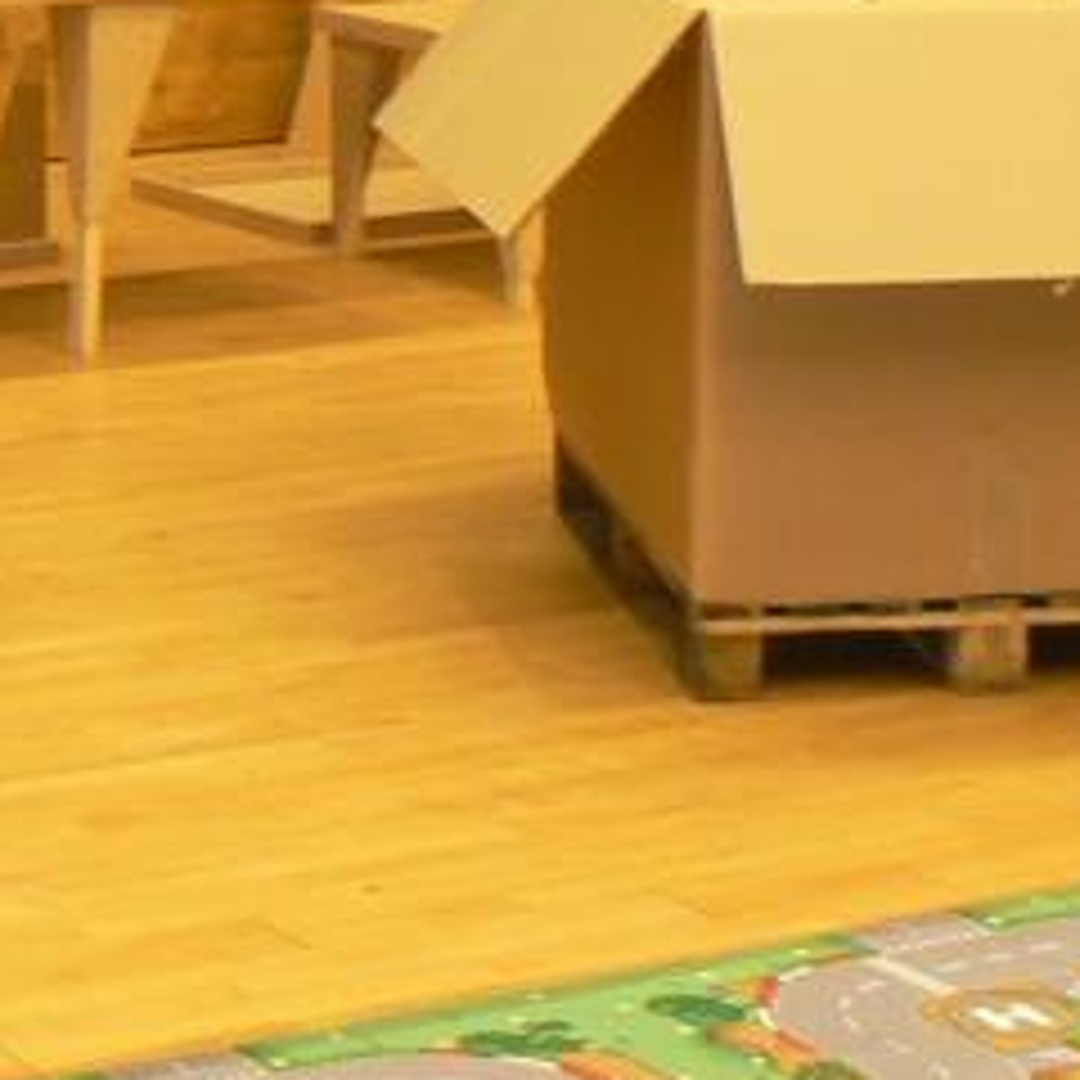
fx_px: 4801
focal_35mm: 136
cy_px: -202
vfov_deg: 12.5
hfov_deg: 12.7
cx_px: 58
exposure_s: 1/8
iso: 100
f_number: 2.8
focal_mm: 6
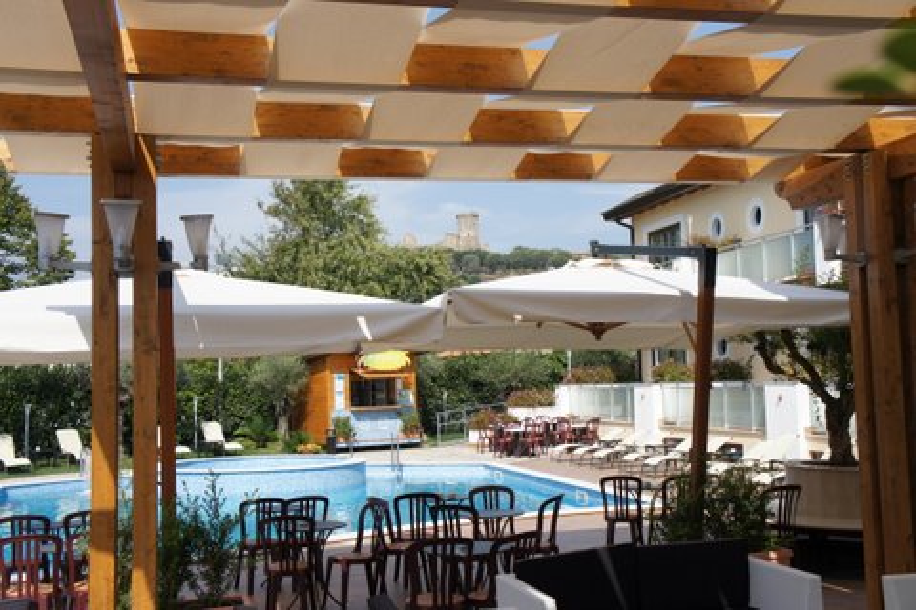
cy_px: 305
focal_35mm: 40
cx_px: 458
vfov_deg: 33.0
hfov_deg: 47.9
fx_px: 1030
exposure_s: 1/500
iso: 200
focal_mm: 27
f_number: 8
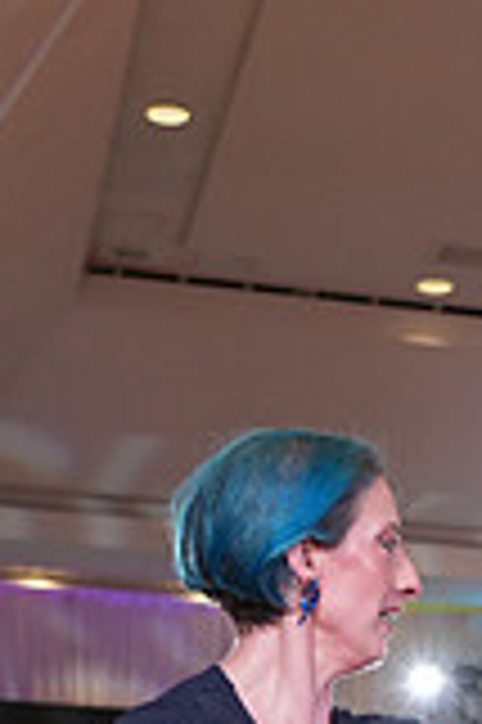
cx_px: 601
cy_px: 1192
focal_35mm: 119
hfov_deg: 11.2
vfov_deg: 15.4
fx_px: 2395
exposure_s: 1/320
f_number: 4
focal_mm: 33
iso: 1250
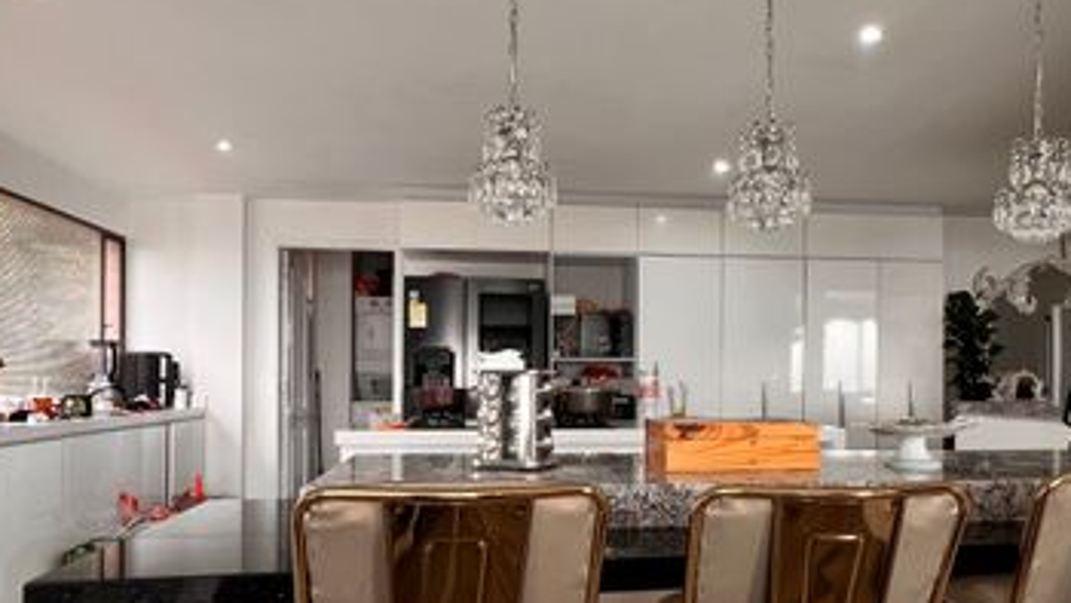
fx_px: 767
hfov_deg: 69.7
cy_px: 380
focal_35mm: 27
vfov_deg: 42.6
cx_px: 592
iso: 125
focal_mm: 1.57
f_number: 1.8
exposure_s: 1/99
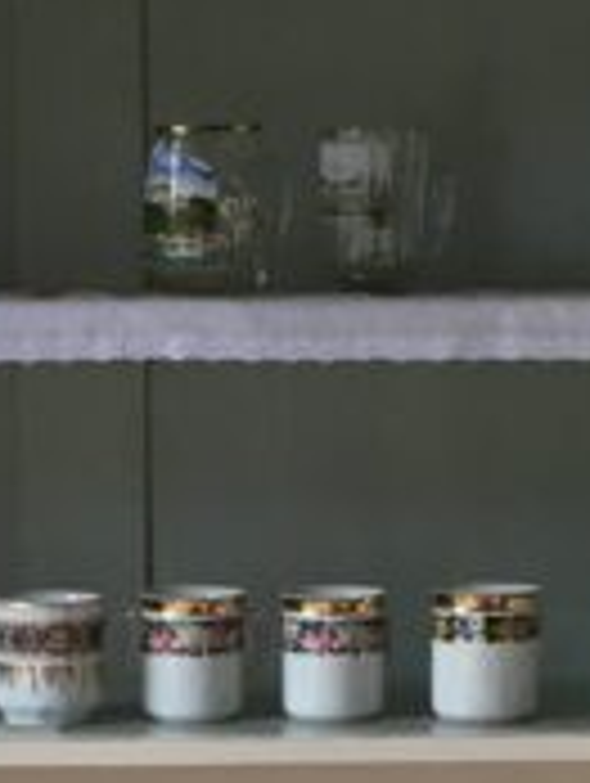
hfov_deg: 11.1
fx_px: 3015
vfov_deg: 14.3
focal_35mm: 133
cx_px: 135
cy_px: 954
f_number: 2.2
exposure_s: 1/33
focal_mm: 4.15
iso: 100
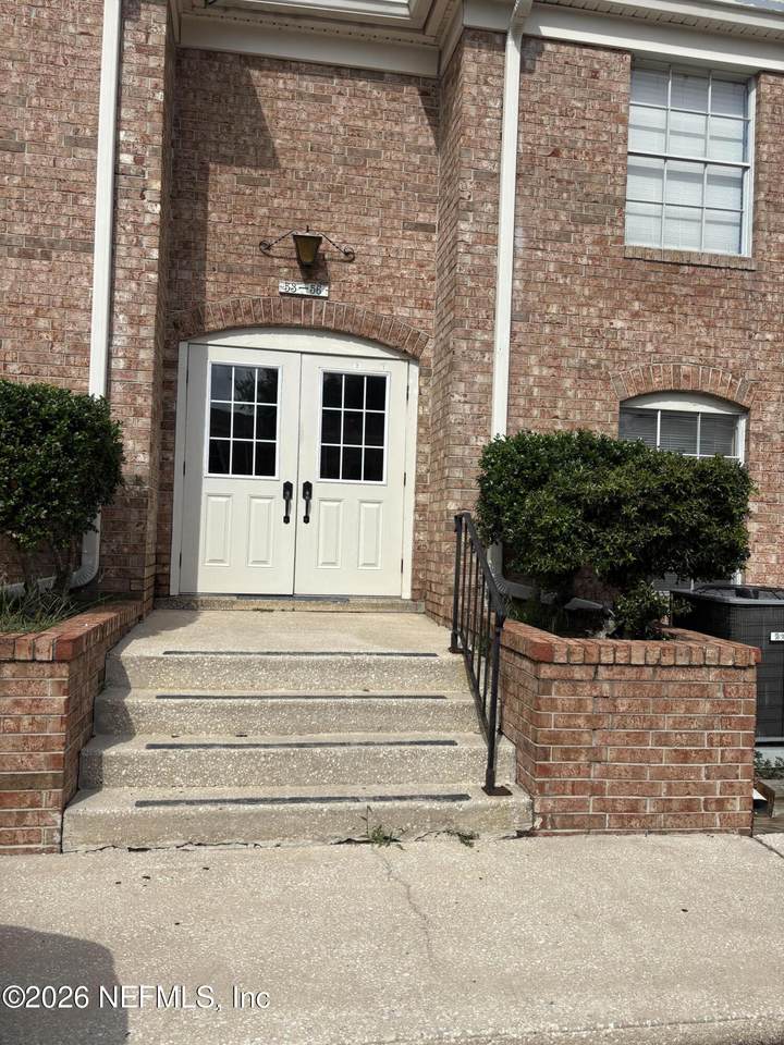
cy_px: 522
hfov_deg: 53.1
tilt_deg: +1.4
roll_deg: -2.3
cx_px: 392
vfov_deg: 67.3
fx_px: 785
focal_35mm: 26
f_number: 1.6
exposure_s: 1/6329
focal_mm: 5.96
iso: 50
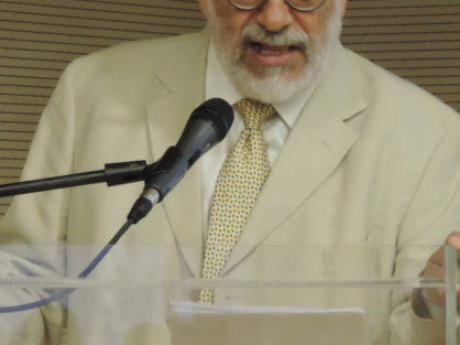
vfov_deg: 5.0
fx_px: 3905
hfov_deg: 6.7
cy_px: 107
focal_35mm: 294
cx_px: 132
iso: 800
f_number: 4.2
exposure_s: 1/25
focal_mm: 21.4
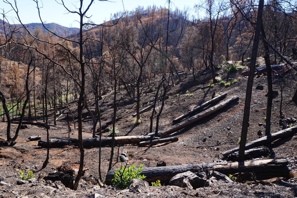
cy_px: 99
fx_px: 198
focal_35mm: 24
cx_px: 148
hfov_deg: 73.8
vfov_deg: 53.1
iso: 100
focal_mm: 16
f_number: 9
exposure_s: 1/80
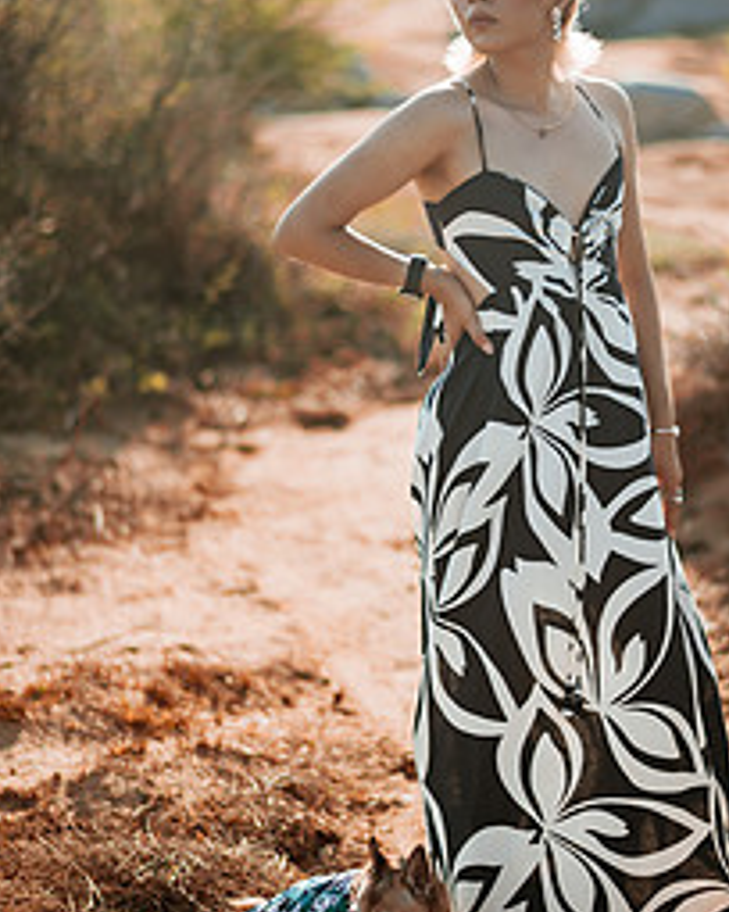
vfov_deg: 20.0
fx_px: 2589
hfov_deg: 16.0
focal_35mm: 96
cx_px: 525
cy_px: 429
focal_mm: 58
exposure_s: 1/5000
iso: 100
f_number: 1.4
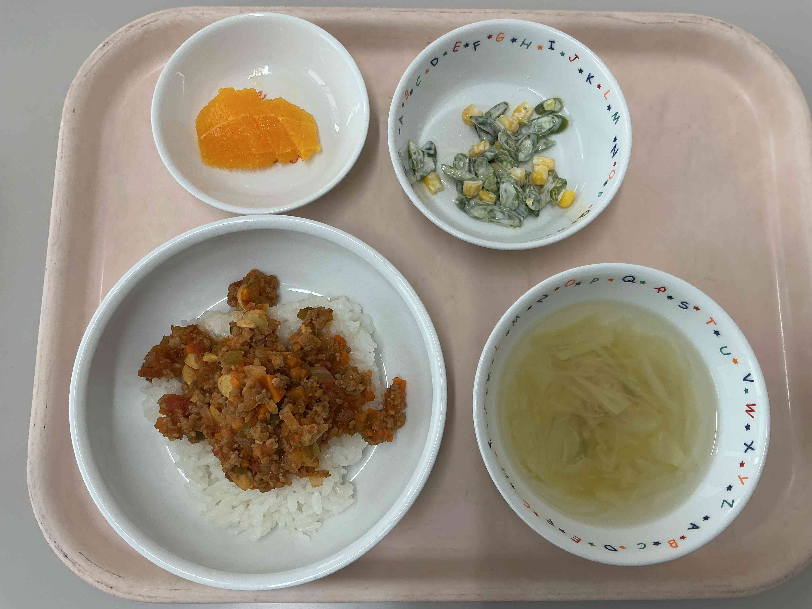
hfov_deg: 61.7
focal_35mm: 29
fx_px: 680
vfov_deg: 48.2
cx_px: 406
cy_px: 304
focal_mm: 3
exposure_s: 1/120
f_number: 1.8
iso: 32
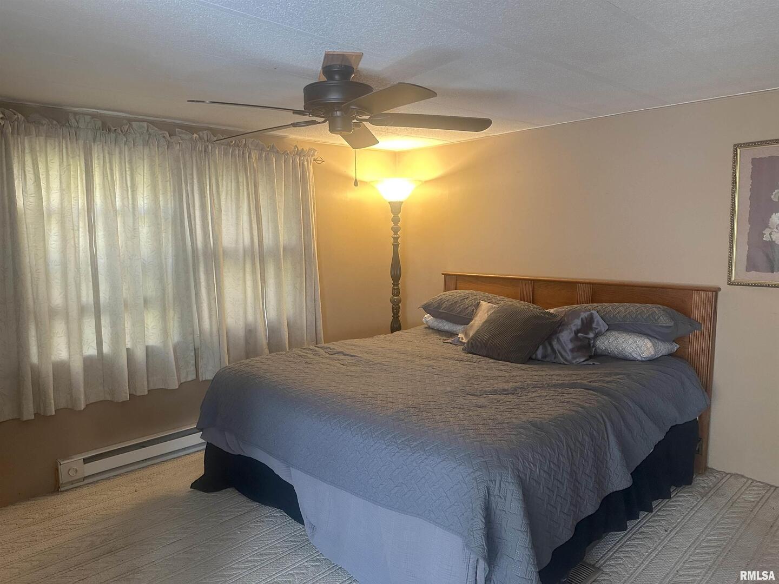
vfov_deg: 56.8
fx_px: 540
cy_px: 292
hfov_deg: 71.6
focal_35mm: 24
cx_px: 390
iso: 320
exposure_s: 1/60
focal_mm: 6.86
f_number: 1.78
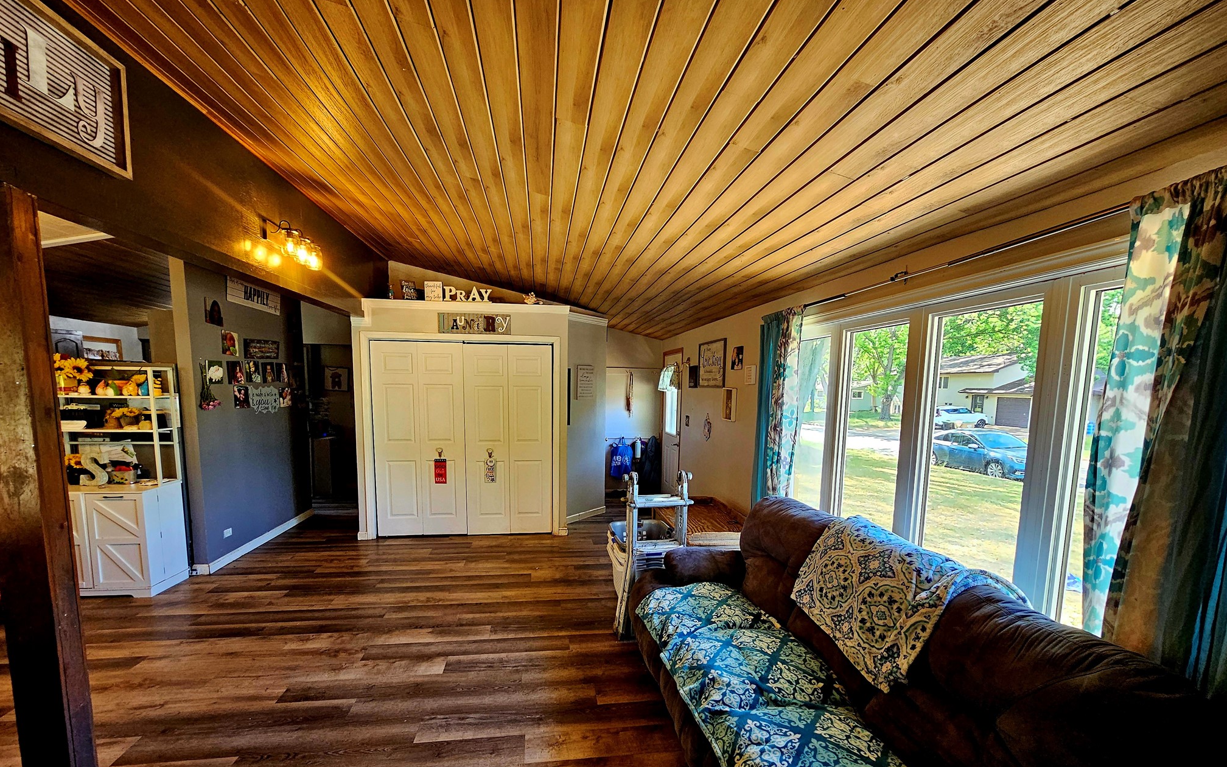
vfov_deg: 78.0
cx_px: 609
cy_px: 450
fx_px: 468
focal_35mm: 14
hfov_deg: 105.3
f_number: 2.2
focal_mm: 2.2
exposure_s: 1/60.2
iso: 200
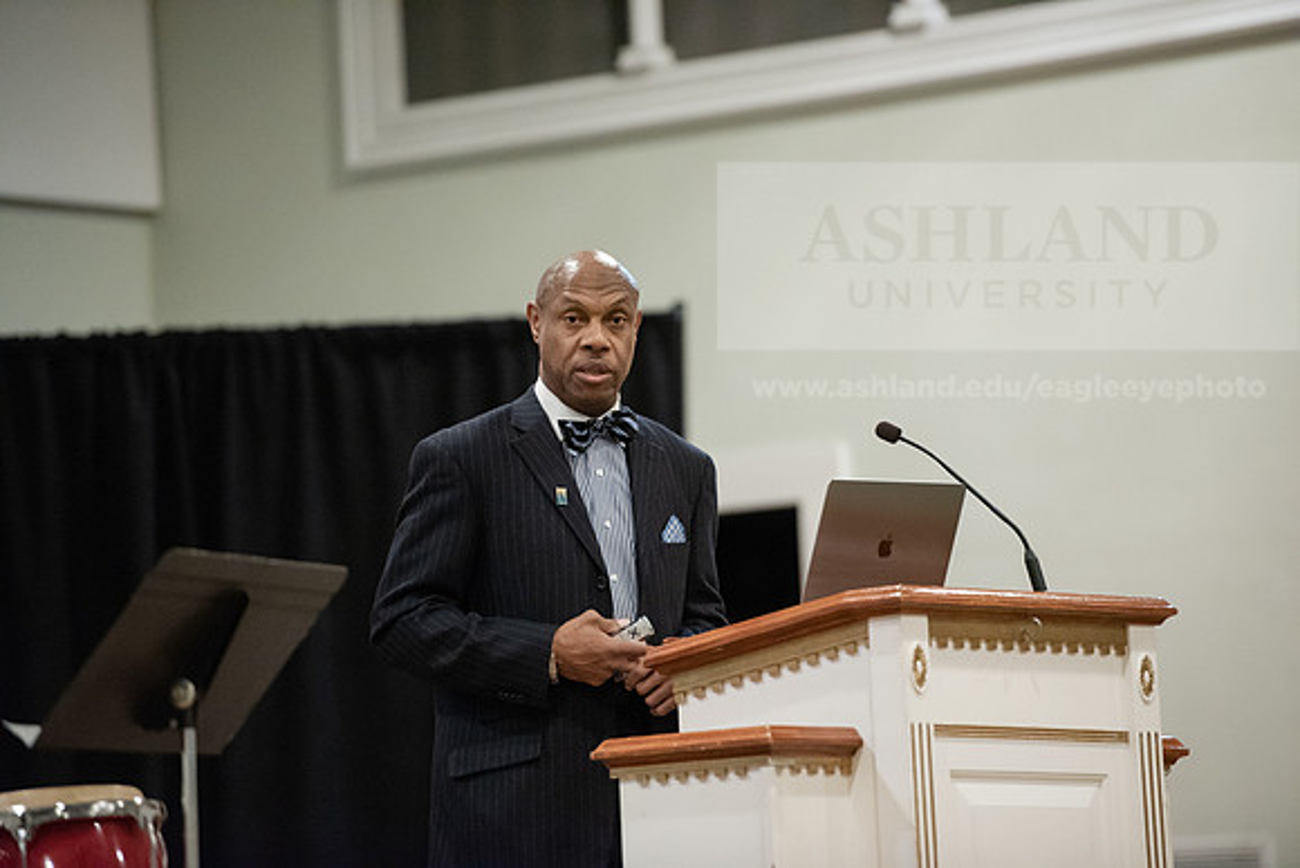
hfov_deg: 10.3
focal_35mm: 200
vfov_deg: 6.9
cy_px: 434
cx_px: 650
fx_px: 7224
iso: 10000
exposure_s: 1/200
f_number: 2.8
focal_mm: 200
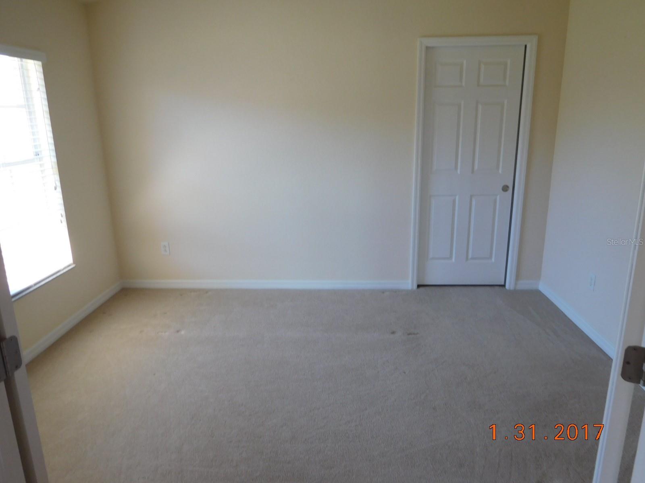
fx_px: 466
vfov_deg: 54.9
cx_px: 322
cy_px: 242
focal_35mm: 25
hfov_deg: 69.4
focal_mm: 4.5
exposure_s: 1/50
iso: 125
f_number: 3.4
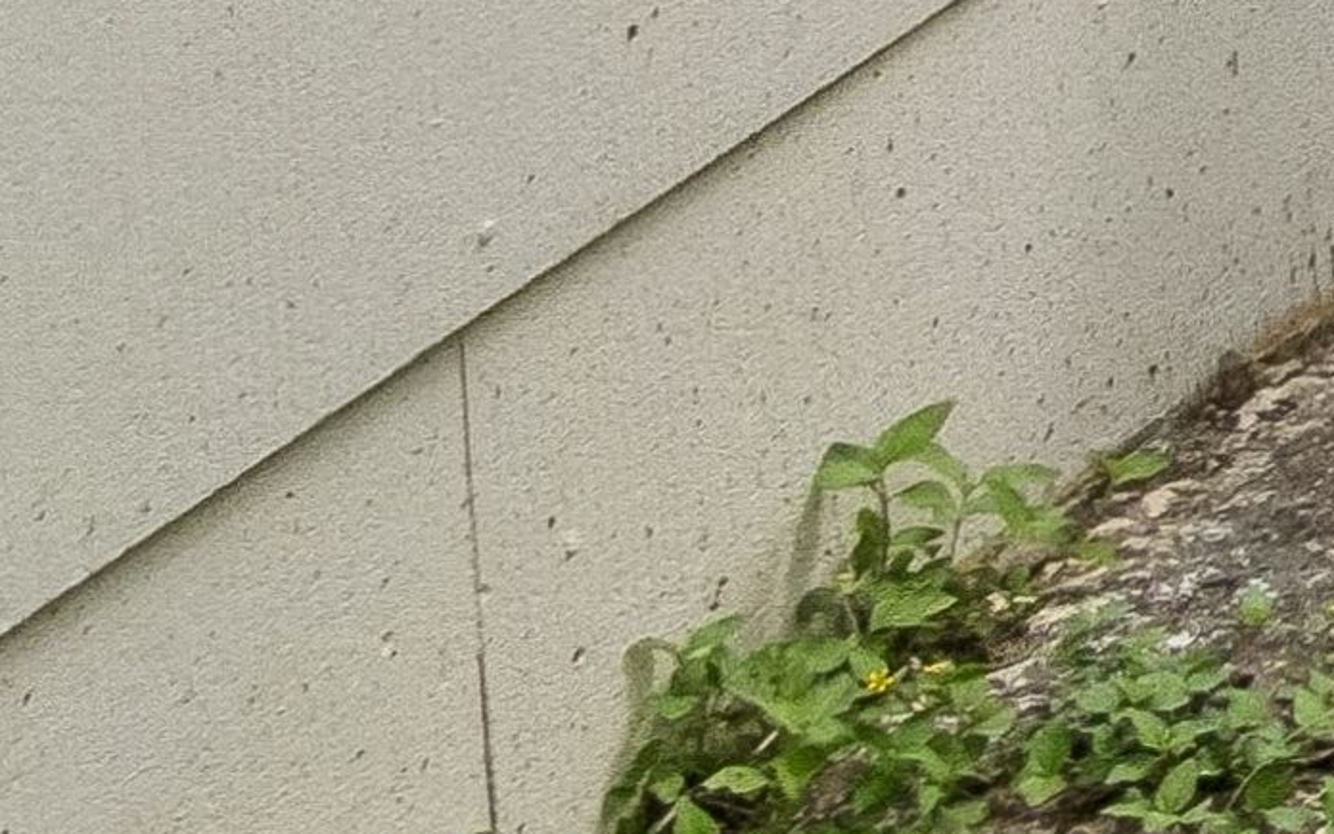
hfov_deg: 8.1
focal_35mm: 155
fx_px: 5635
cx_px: 5271
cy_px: -2665
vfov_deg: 6.5
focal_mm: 13
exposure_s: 1/500
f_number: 11
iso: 320
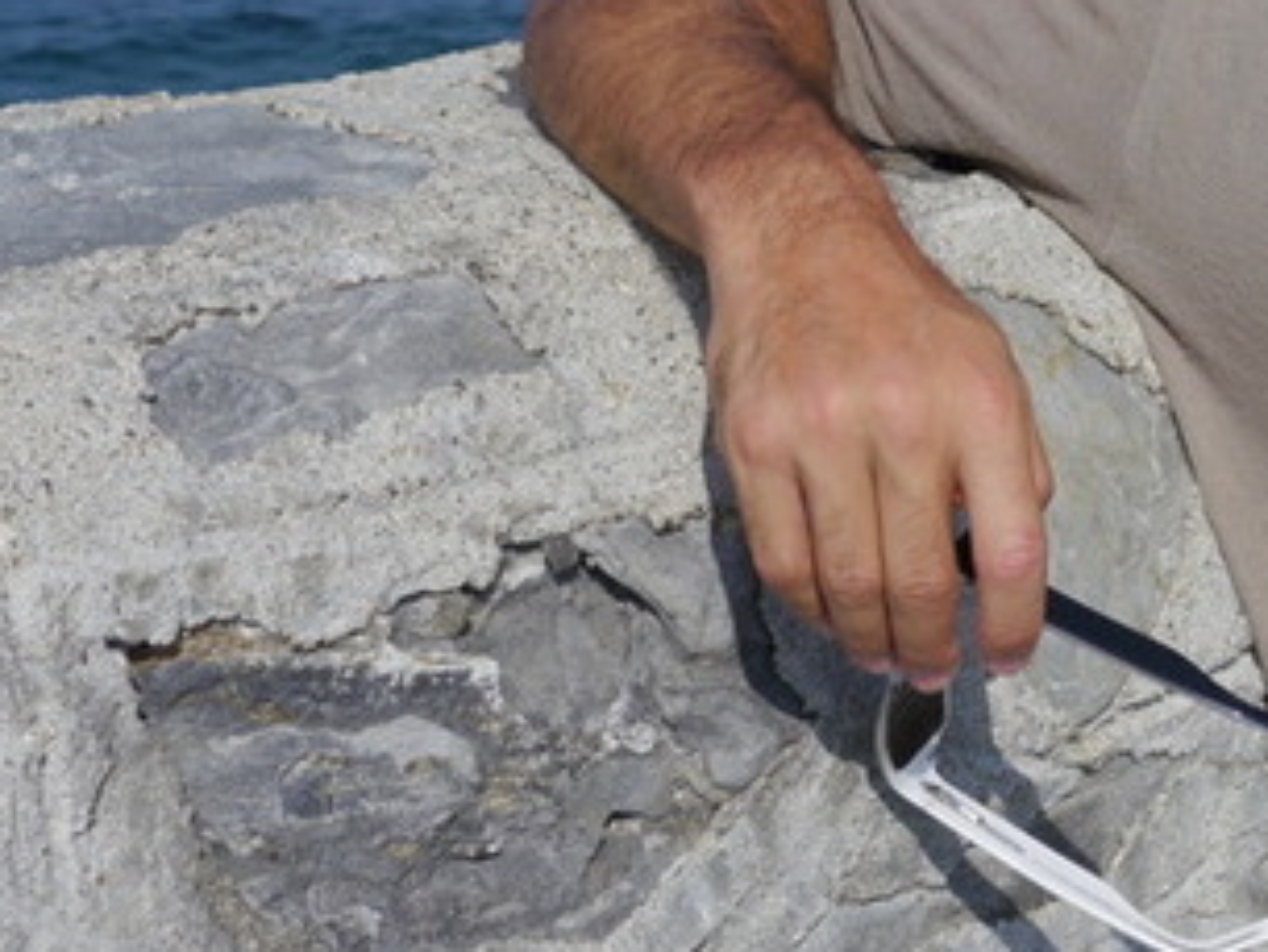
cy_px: -127
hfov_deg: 19.0
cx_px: 1222
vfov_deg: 14.3
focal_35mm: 101
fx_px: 3701
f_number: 7.1
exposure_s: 1/800
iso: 160
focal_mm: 22
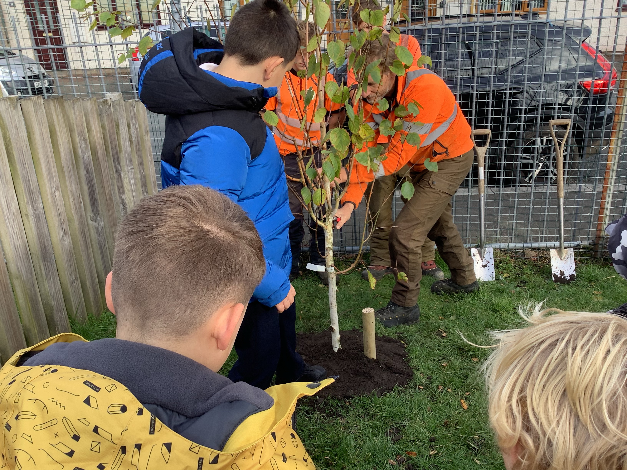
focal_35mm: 31
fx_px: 562
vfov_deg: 45.4
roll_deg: +3.3
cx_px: 314
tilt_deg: -23.3
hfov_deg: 58.4
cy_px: 235
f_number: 2.4
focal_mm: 3.3
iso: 25
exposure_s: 1/155
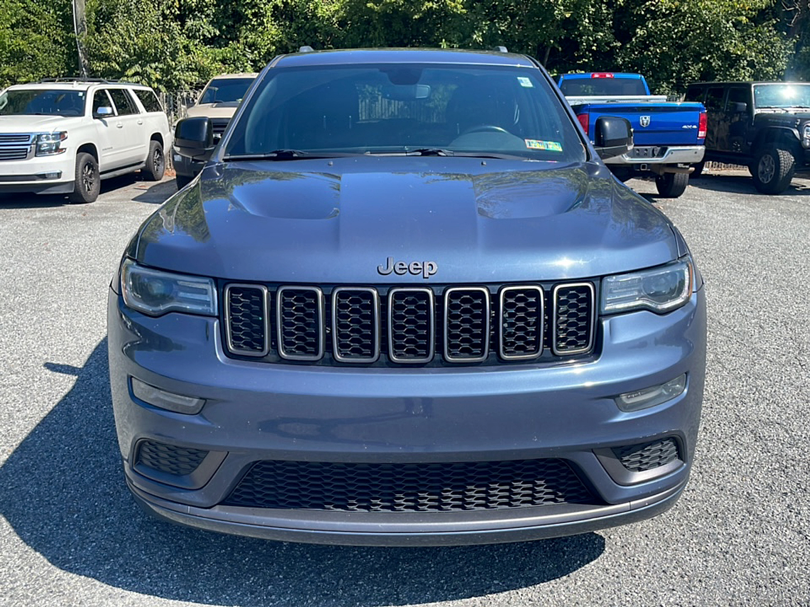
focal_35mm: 27
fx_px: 632
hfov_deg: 65.3
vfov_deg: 51.4
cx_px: 405
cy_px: 304
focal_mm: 4.2
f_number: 1.6
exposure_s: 1/1715
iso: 32
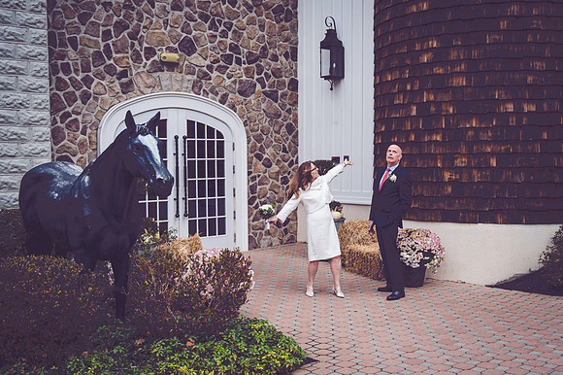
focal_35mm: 43
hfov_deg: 45.8
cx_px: 323
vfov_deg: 31.5
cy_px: 197
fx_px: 665
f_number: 4
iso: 125
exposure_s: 1/250
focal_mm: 37
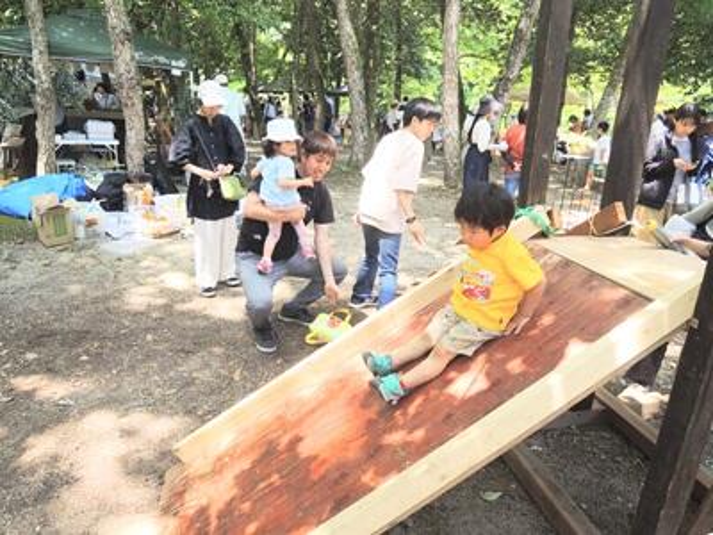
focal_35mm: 24
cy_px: 268
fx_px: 494
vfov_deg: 56.8
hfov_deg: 71.6
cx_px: 356
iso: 100
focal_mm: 4.3
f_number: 2.8
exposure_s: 1/160
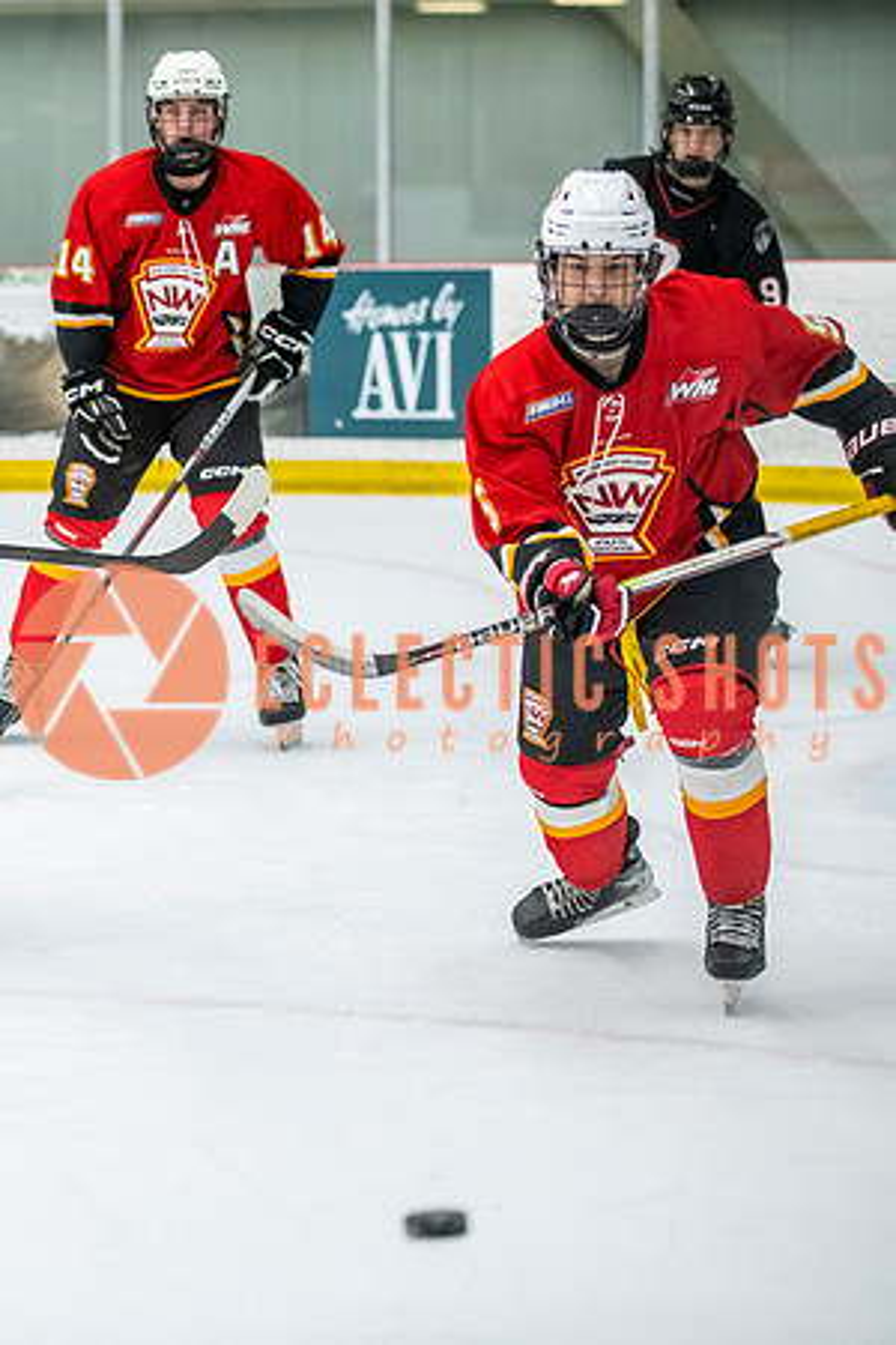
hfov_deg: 8.5
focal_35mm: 159
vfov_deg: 12.9
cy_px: 647
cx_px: -195
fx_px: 5938
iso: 2000
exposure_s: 1/640
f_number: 3.2
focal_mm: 98
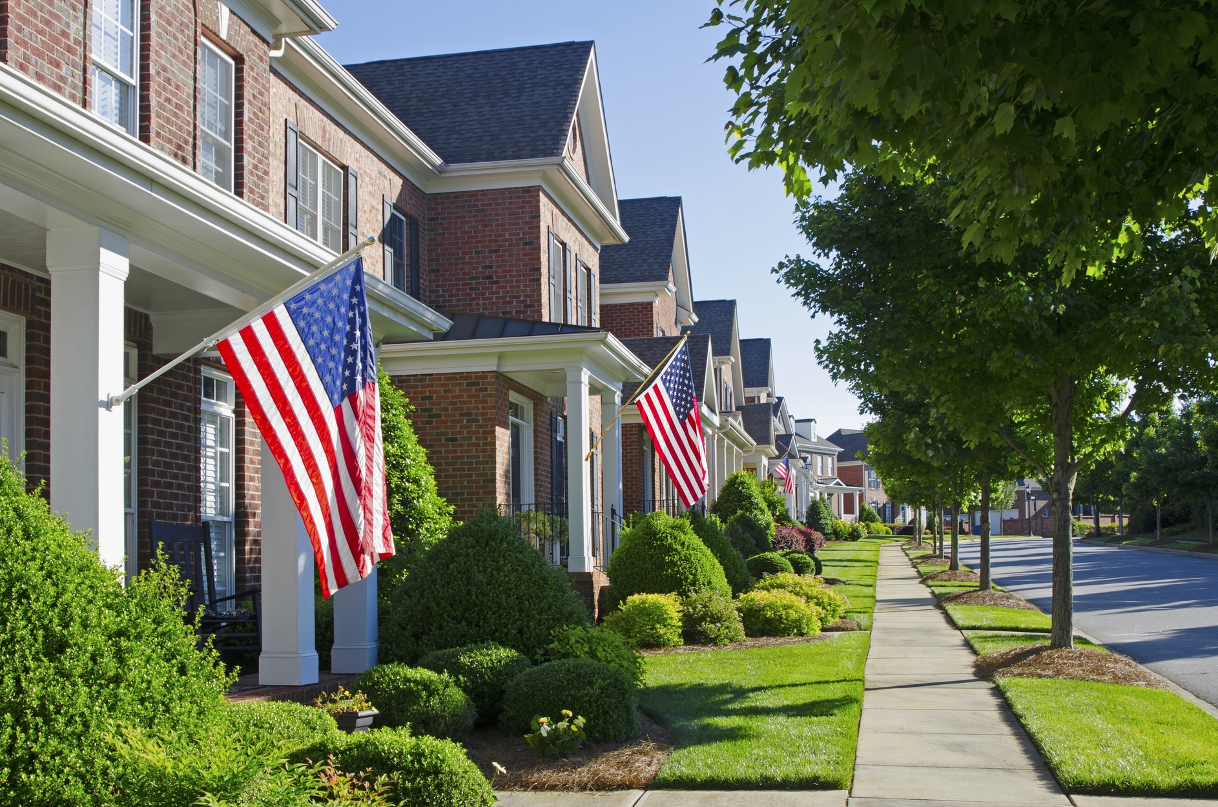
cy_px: 416
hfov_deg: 44.6
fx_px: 1486
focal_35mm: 44
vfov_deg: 30.4
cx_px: 582
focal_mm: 26
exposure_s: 1/80
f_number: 10
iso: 100
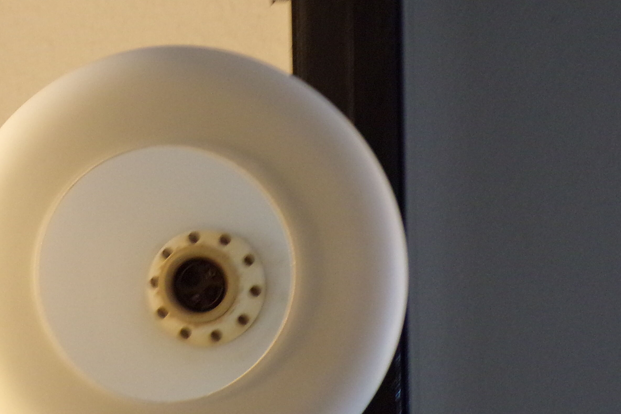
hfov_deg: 20.5
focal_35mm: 99
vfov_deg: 13.8
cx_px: 155
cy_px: 269
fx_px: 1708
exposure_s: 1/17
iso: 275
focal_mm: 8.7
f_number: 3.5
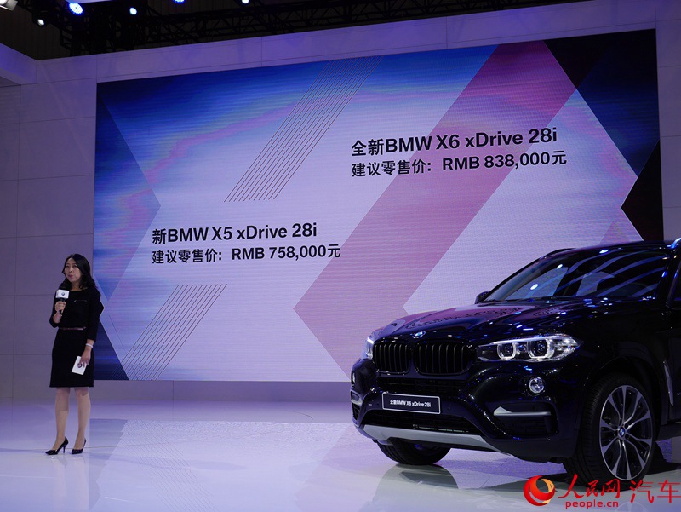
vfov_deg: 30.3
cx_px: 340
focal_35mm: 48
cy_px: 256
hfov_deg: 39.6
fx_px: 945
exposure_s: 1/80
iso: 160
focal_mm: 24
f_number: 5.2
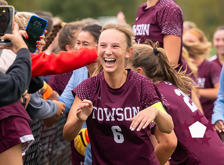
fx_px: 1538
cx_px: 152
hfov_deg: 8.3
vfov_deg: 6.2
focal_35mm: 239
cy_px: 76
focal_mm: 115
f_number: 2.8
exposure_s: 1/1600
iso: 1800
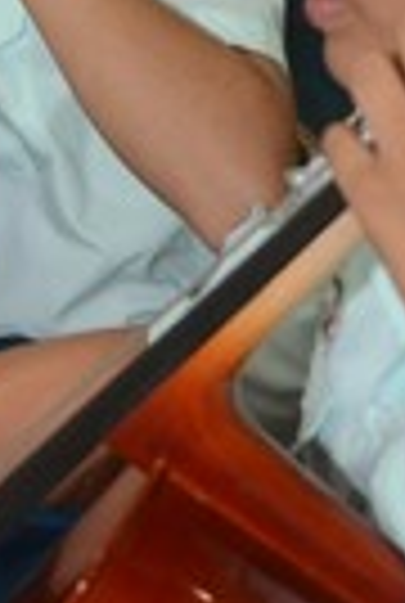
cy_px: 140
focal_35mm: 201
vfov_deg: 10.2
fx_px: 3374
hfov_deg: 6.9
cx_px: 36
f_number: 4.5
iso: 1600
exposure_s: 1/80
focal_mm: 40
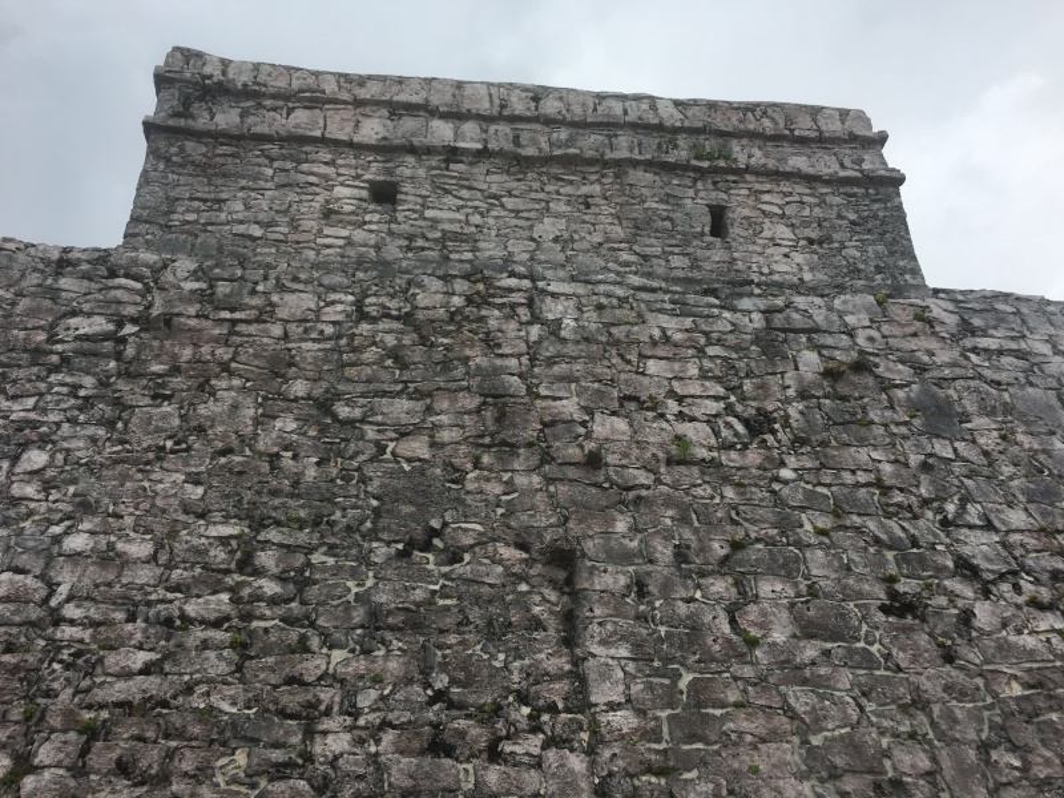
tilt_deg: +36.5
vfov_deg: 48.2
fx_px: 891
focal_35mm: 29
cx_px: 532
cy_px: 399
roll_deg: +3.5
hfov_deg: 61.7
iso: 25
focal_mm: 4.15
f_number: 2.2
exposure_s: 1/761
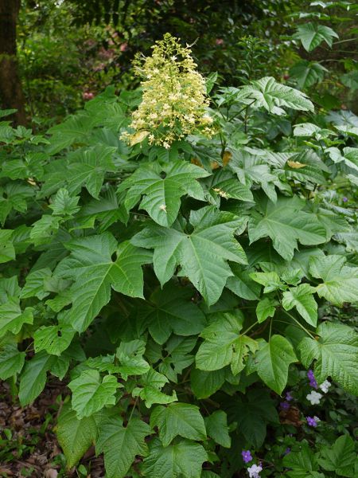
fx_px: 538
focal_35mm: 39
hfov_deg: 36.8
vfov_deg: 47.9
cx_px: 179
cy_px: 239
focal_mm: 14
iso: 100
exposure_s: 1/160
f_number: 2.5
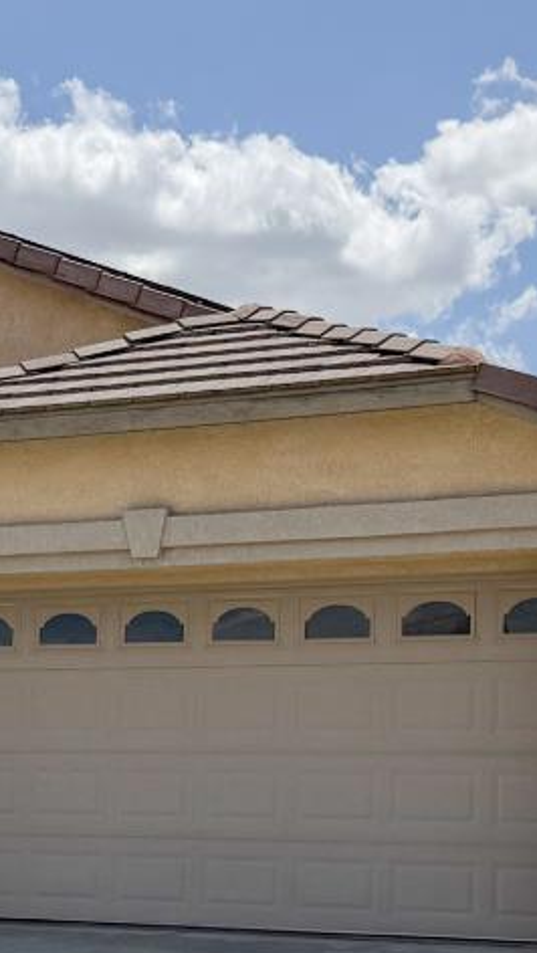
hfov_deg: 14.3
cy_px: 764
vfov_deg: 25.2
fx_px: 2098
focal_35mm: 83
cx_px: -7
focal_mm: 6.76
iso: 80
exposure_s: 1/12000
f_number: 1.8
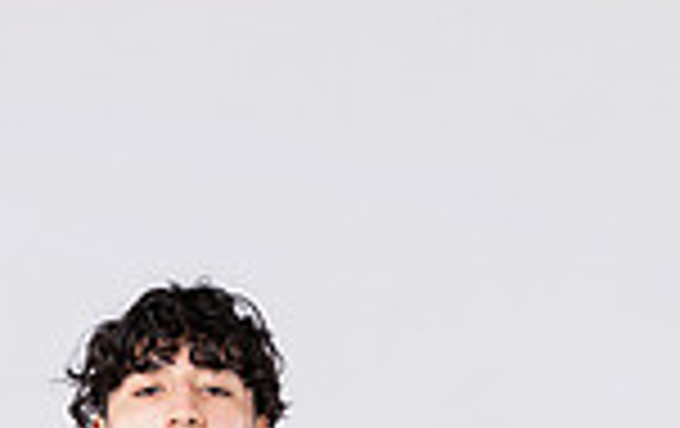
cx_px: 176
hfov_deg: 19.6
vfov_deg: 10.8
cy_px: 987
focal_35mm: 105
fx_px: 1952
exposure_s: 1/250
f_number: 4.5
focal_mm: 34.7
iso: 160
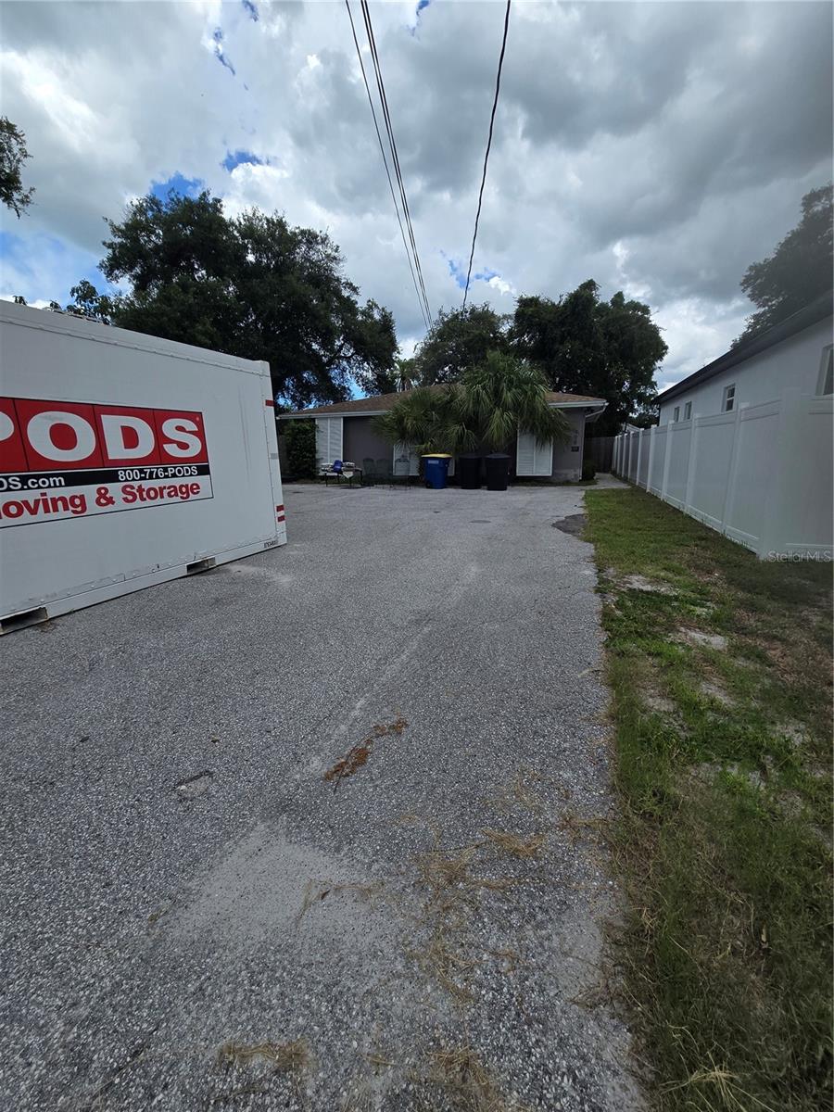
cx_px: 417
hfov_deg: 89.9
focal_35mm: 13
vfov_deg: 106.2
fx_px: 418
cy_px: 556
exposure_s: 1/2082
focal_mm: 2.2
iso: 50
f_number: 2.2
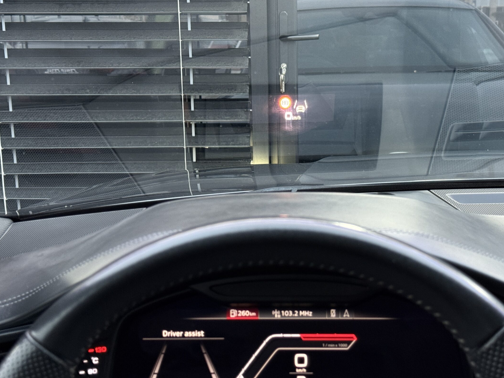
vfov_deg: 25.2
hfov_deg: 33.2
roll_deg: +0.7
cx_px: 290
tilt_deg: -11.4
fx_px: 844
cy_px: 203
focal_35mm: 58
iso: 200
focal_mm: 6.76
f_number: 1.78
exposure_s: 1/33
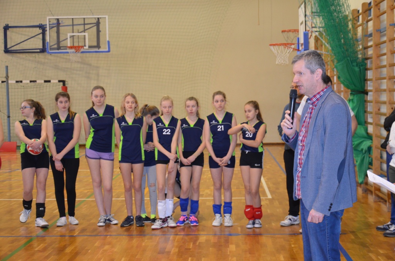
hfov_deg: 29.9
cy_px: 130
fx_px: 739
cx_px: 198
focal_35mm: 68
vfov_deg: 20.1
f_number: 4.8
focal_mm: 45
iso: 1400
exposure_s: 1/60
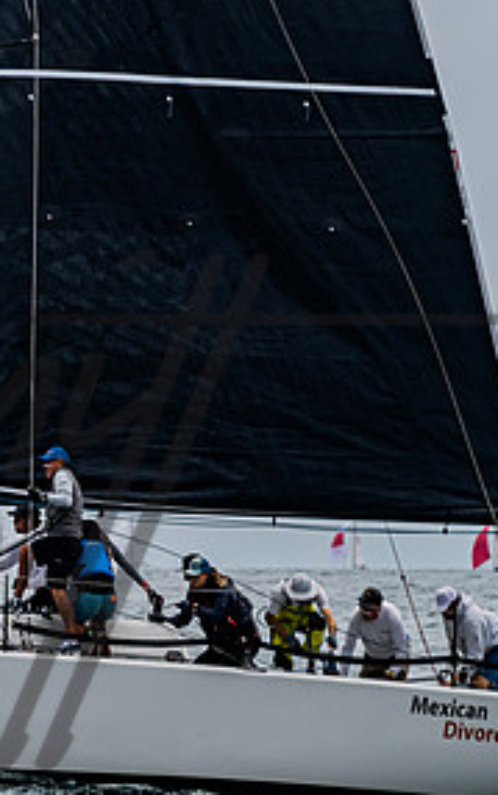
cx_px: -175
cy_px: 426
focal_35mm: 508
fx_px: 11020
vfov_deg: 4.1
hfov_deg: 2.6
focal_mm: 180
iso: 250
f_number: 6.3
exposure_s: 1/1600
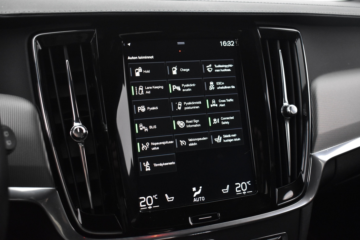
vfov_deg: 33.0
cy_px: 120
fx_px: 405
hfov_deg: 47.9
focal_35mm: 40
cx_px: 180
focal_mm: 27
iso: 3200
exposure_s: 1/30
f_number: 4
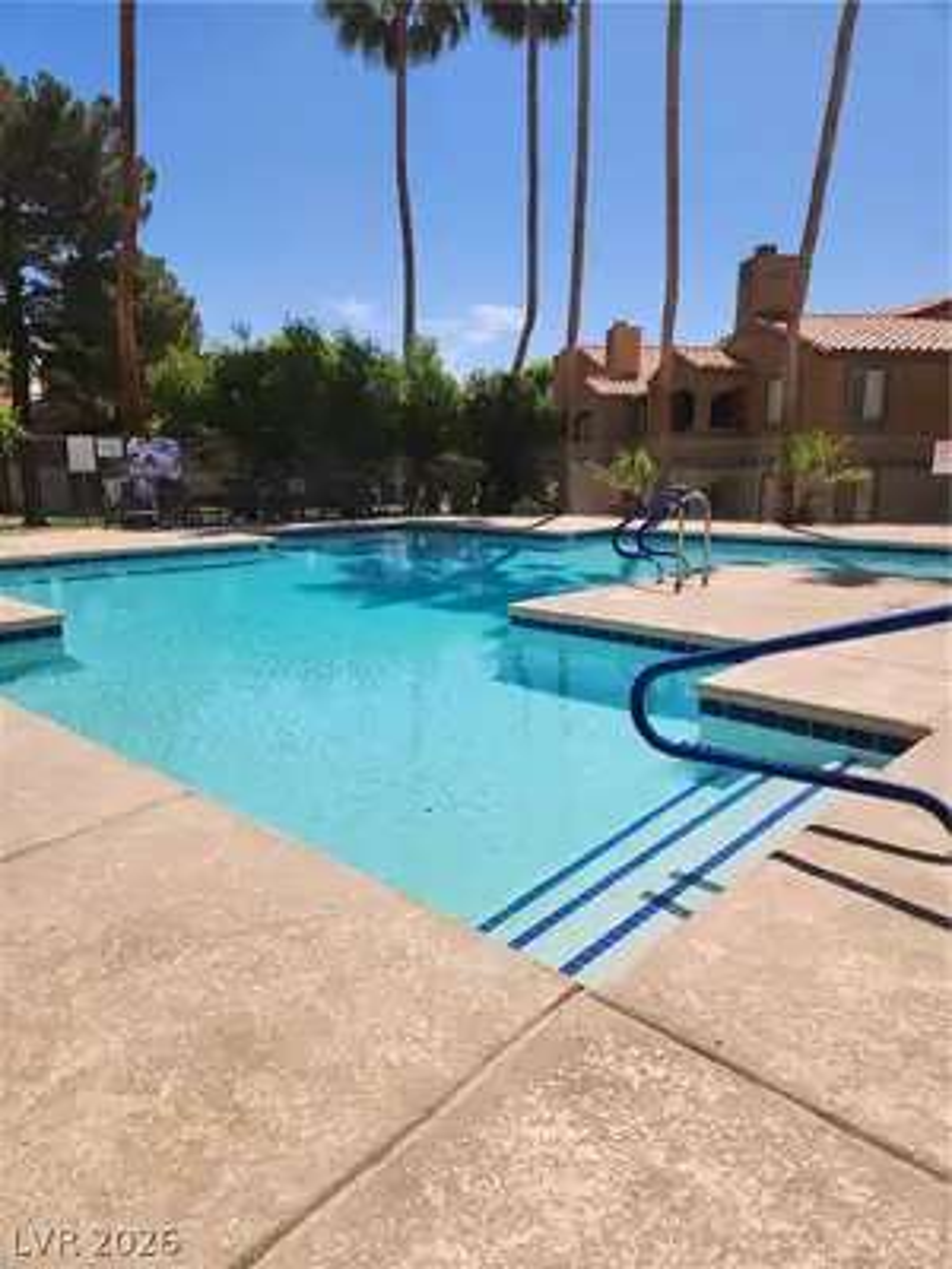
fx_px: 843
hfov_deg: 58.9
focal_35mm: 23
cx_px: 476
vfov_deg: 73.9
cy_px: 634
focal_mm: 5.4
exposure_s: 1/2657
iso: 20
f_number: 1.8
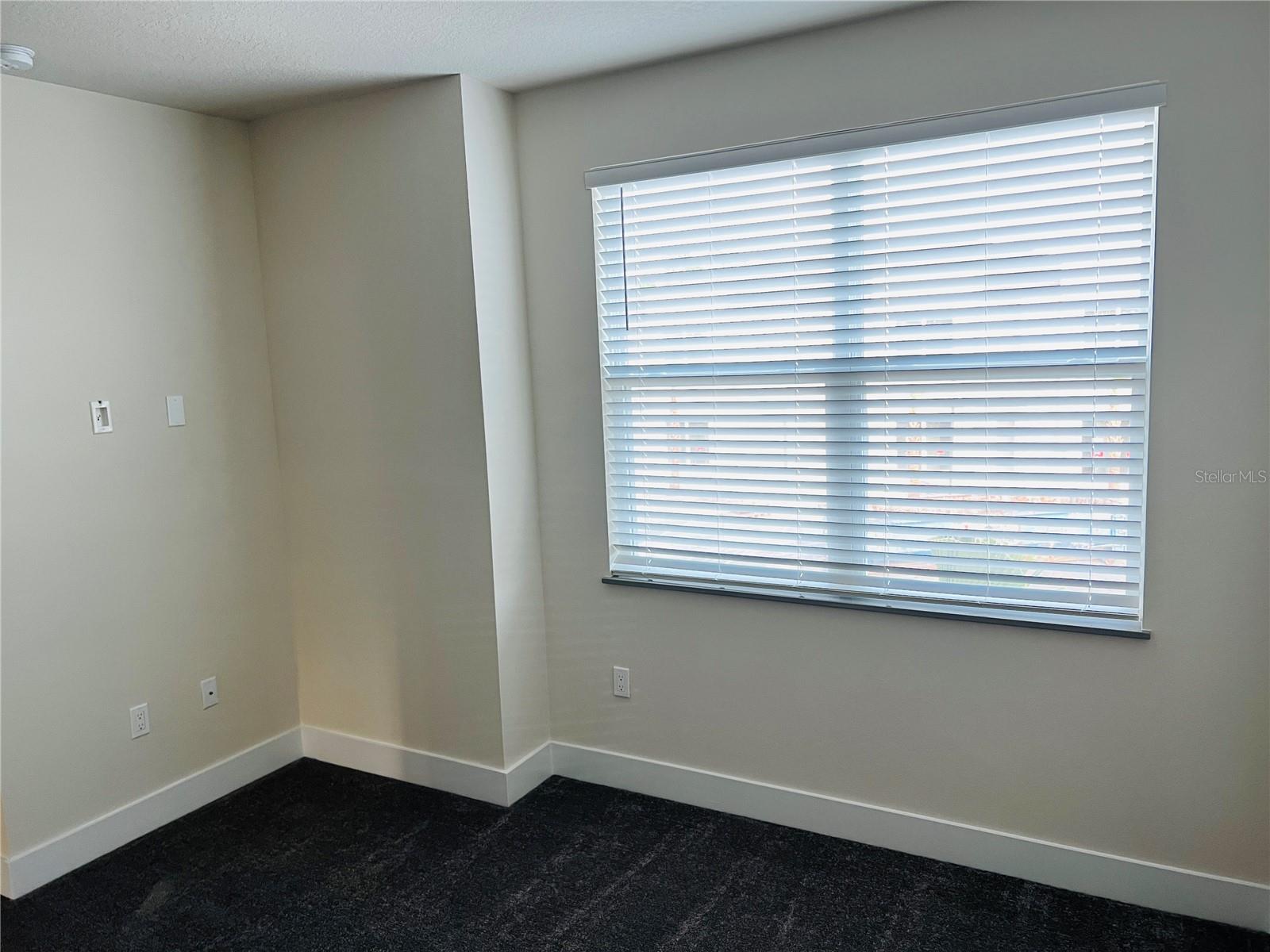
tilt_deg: -7.9
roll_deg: +2.5
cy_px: 476
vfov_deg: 53.1
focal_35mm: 26
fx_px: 954
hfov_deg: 67.3
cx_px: 635
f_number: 1.5
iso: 160
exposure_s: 1/60
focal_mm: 5.7
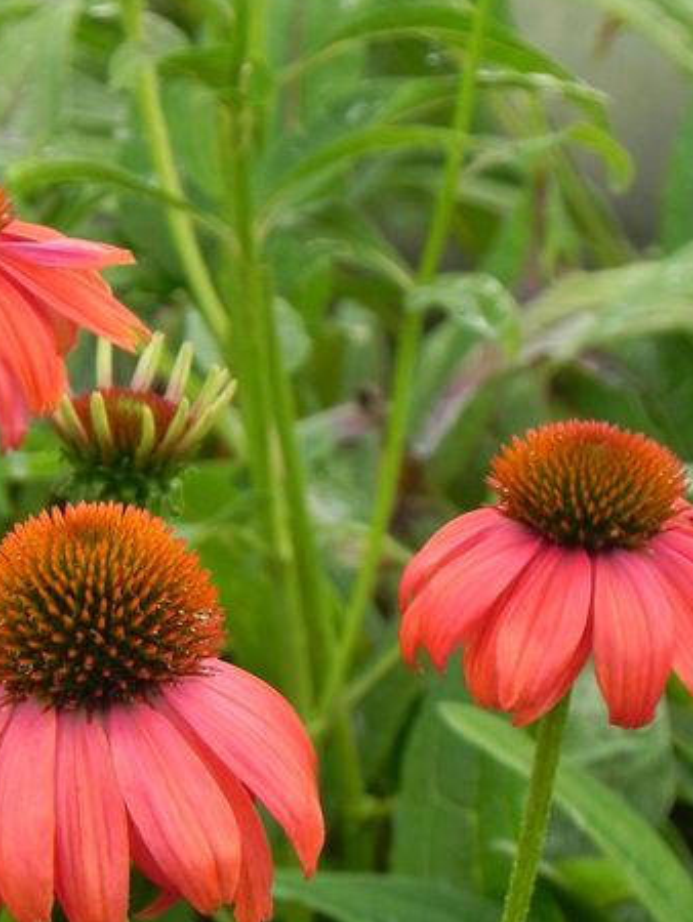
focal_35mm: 438
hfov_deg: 3.4
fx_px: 11680
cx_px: 222
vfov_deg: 4.5
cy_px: 631
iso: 160
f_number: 5
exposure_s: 1/30
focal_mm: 44
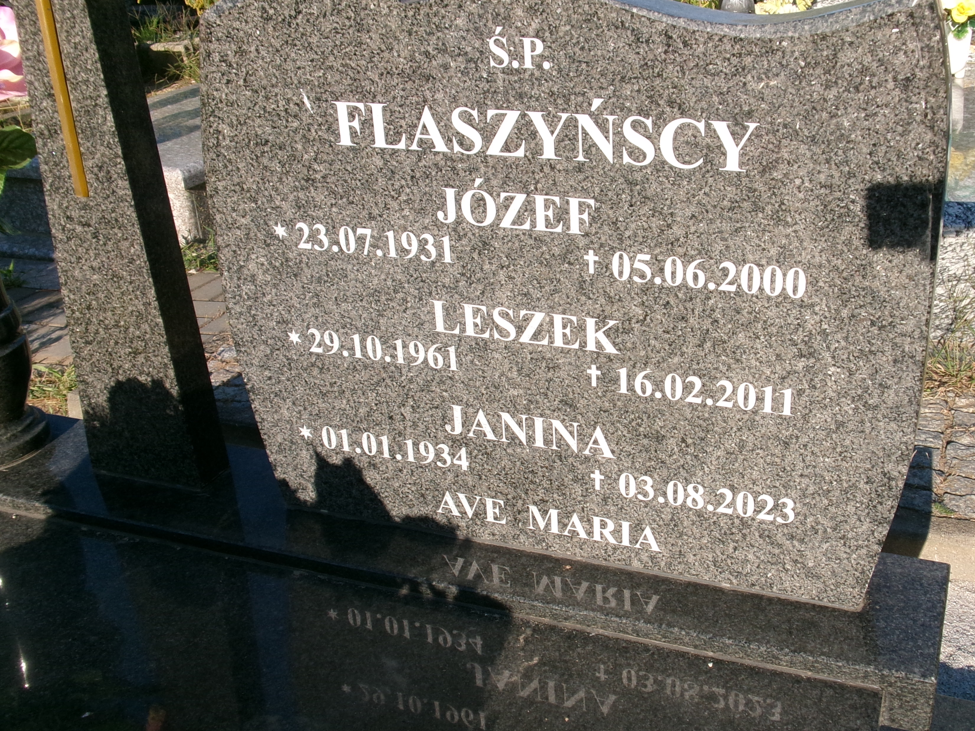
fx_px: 1098
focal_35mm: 39
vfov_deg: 36.8
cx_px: 585
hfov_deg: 47.6
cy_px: 384
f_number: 10.8
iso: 100
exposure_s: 1/75
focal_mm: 5.1
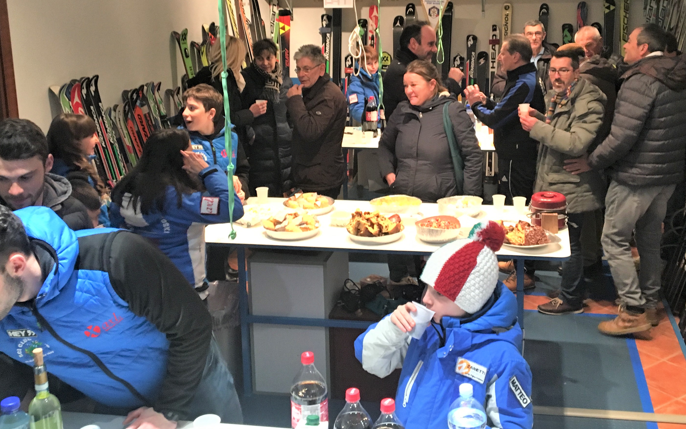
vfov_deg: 29.0
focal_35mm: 44
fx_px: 823
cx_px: 391
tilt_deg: -9.8
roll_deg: +0.5
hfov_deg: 45.2
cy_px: 148
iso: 160
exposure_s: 1/33
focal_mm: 4.15
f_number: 2.2
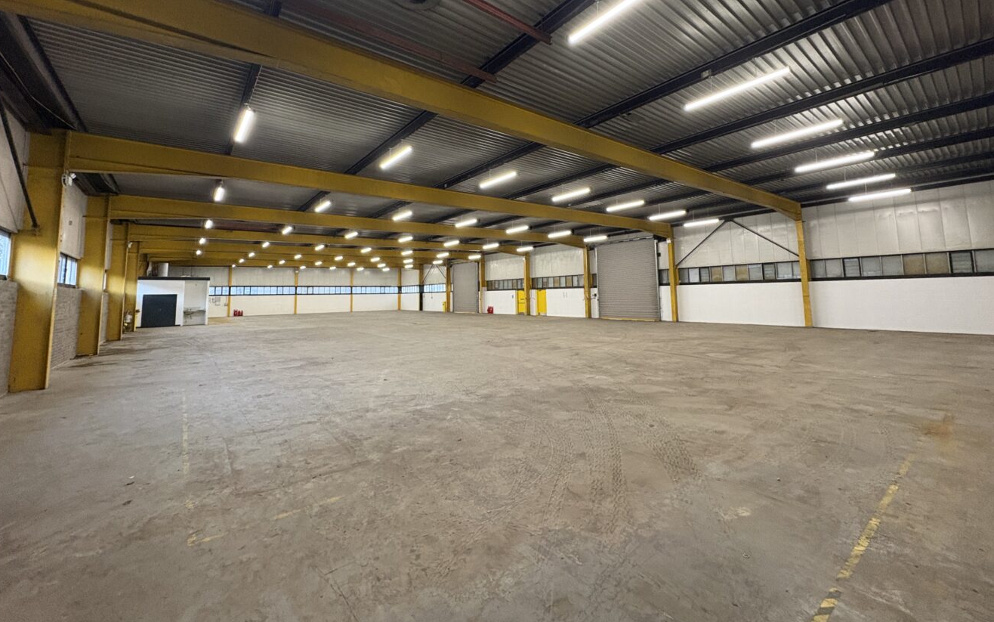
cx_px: 494
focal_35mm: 15
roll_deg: +1.2
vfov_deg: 74.2
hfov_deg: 101.5
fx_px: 406
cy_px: 255
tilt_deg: +5.2
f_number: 2.2
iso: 400
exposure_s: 1/50
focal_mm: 2.22
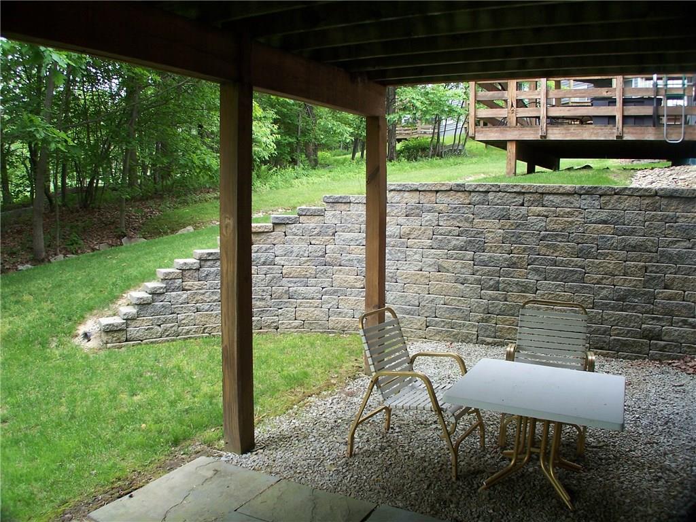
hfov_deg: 49.0
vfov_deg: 37.7
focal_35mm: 38
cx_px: 348
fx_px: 764
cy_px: 261
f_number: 2.8
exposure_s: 1/90
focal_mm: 6.3
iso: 80
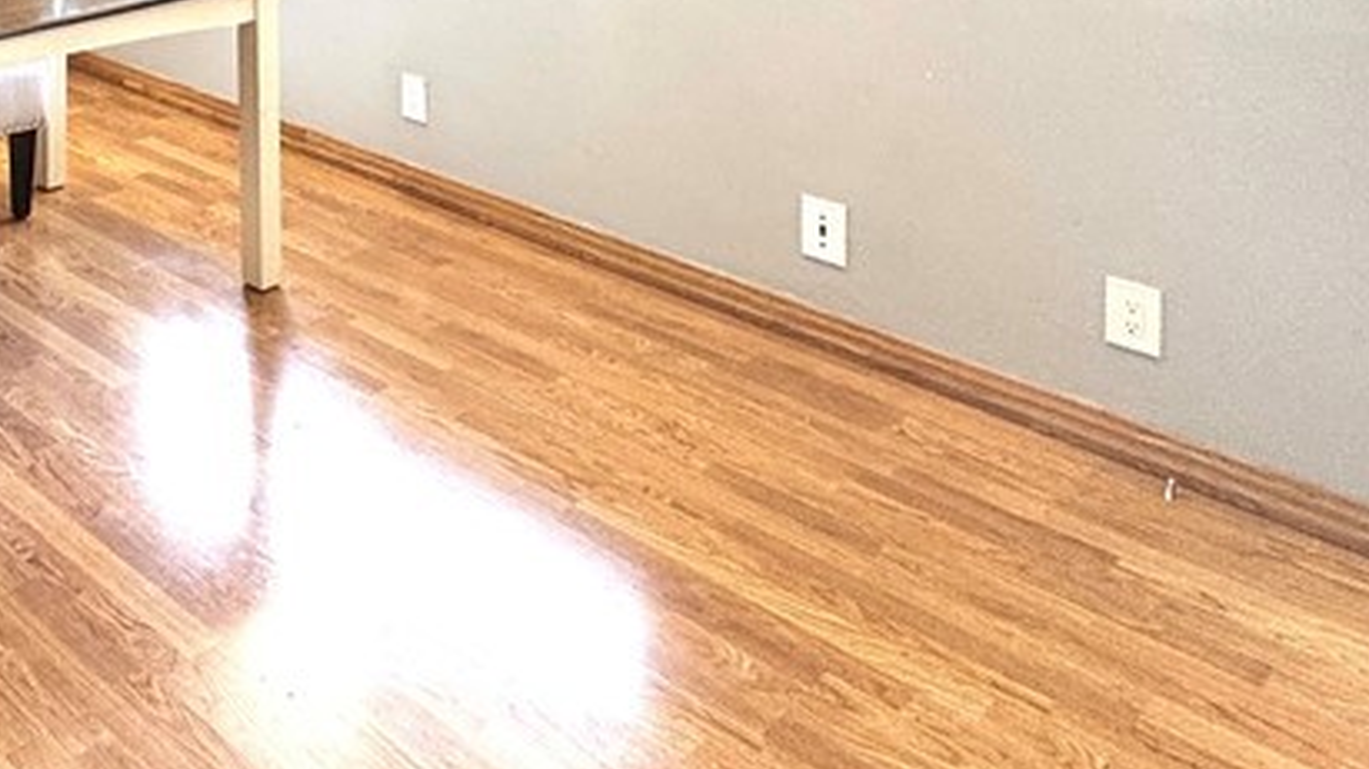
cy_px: -290
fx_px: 1379
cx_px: 43
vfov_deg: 25.7
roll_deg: +0.9
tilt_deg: -2.6
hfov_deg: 45.7
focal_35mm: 38
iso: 80
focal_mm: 2.22
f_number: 2.2
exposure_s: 1/120
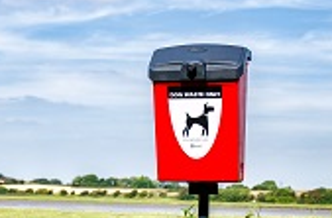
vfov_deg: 12.3
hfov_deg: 18.5
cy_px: 165
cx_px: 84
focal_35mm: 110
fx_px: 1011
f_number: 4
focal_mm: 31
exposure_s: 1/800
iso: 160
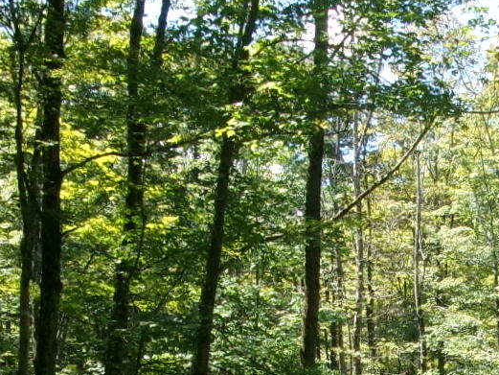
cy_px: 495
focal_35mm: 110
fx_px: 1586
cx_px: 627
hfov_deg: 17.0
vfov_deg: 13.0
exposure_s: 1/160
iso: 100
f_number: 3.9
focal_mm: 5.1
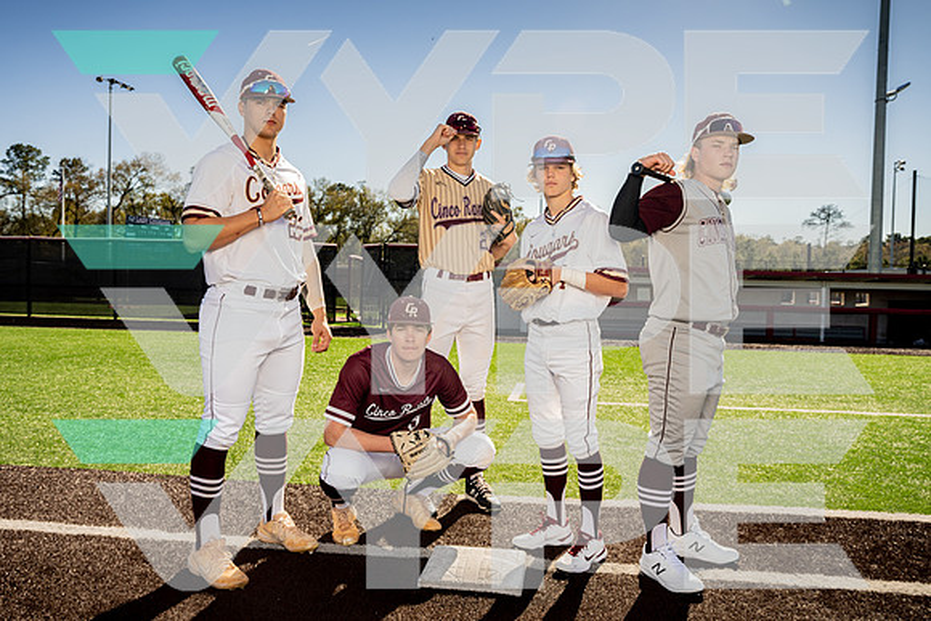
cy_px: 310
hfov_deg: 63.6
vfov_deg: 45.0
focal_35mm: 29
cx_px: 466
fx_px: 750
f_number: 9
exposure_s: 1/250
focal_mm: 29
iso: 160
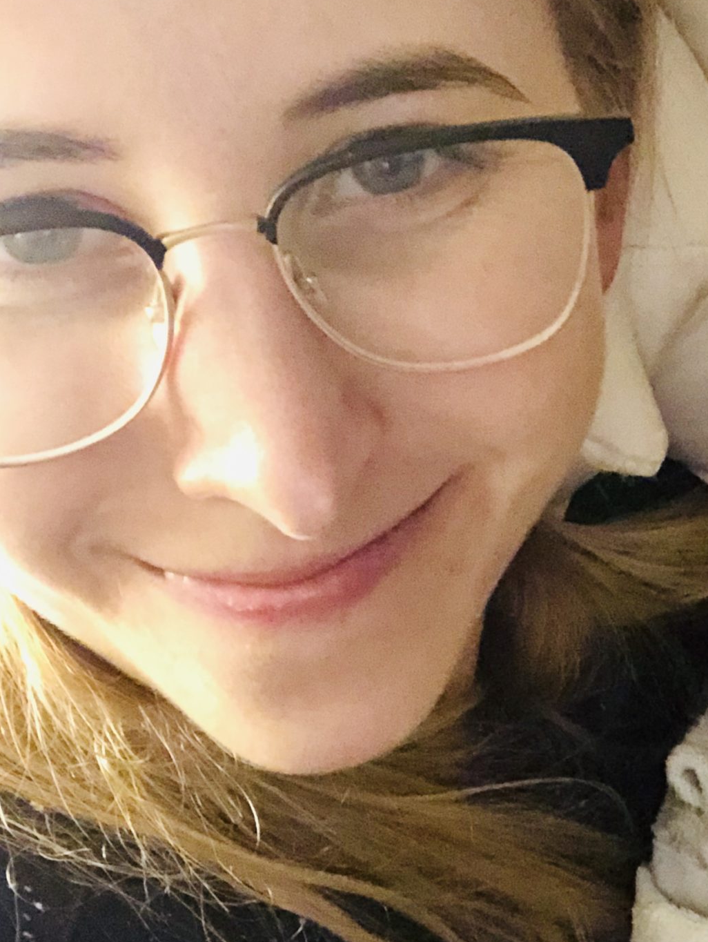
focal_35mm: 60
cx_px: 607
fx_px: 1634
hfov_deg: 23.9
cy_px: 542
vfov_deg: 32.1
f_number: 2.2
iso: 1000
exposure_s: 1/15
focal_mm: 2.87
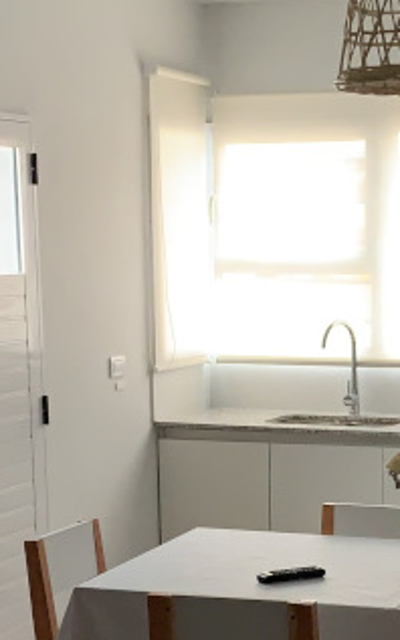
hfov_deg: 14.6
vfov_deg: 22.9
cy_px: 543
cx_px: 301
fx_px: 1553
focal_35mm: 89
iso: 320
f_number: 1.8
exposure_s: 1/60
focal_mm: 4.25
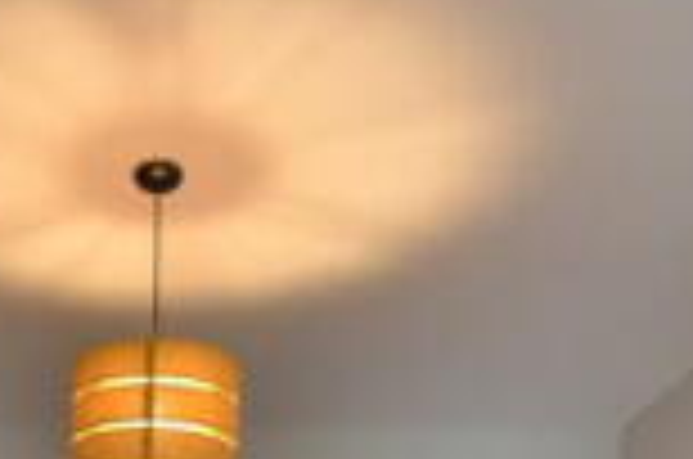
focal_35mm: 64
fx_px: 1229
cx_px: 110
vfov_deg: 16.3
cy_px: 920
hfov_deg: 30.5
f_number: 8
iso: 400
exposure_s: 1/3
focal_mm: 10
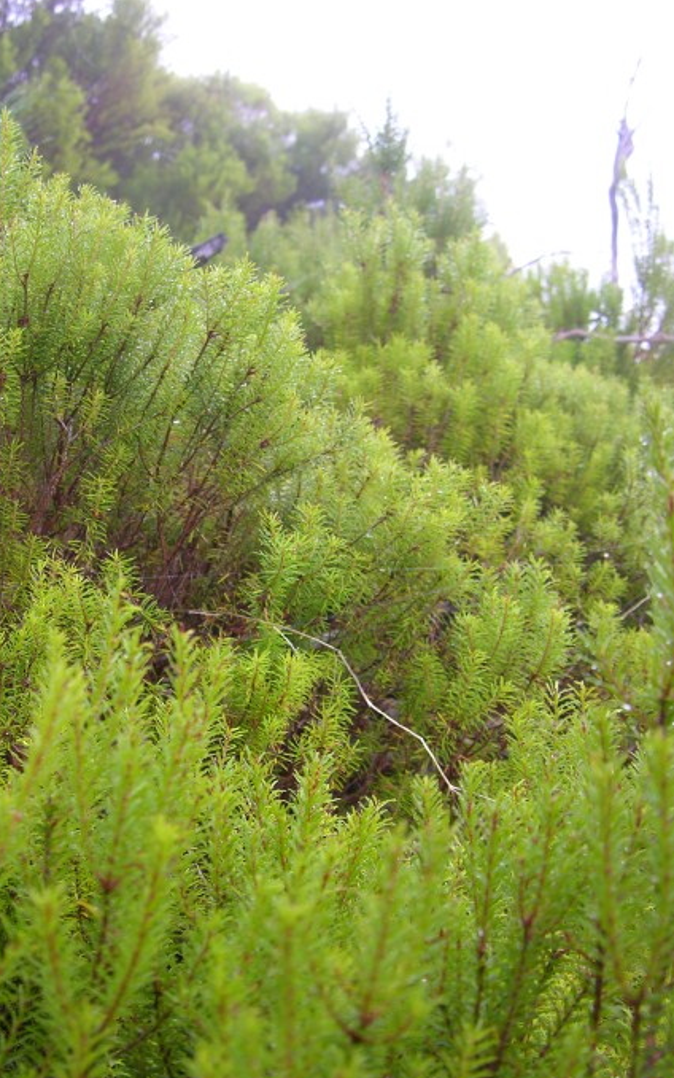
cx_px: 265
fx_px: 1234
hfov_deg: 30.5
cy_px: 568
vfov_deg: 47.2
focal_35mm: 42
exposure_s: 1/39.3
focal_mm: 8.9
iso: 50
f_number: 2.8
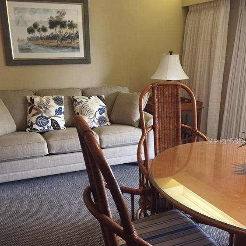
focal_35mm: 35
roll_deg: +0.7
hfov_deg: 47.2
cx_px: 121
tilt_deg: -17.8
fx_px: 281
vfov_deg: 47.1
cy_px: 141
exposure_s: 1/30
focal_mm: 4.15
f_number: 2.2
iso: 160
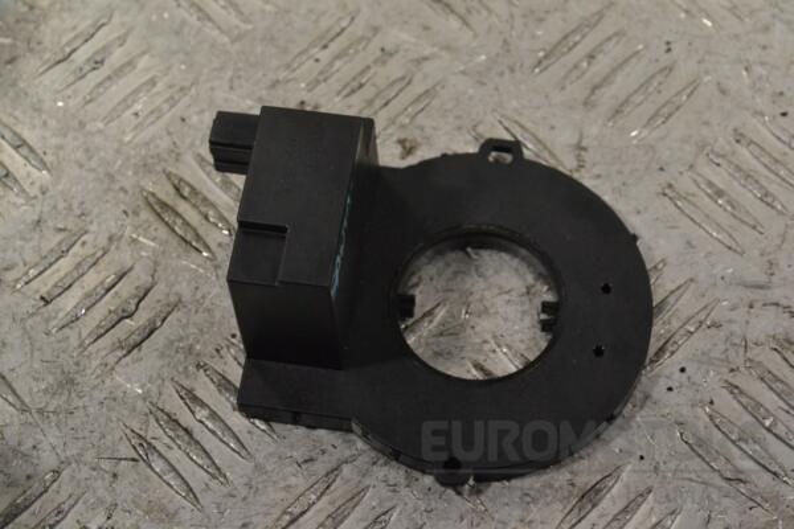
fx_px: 1819
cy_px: 264
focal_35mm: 82
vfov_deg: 16.6
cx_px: 397
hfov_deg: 24.6
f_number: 10
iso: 3200
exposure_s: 1/400
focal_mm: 55
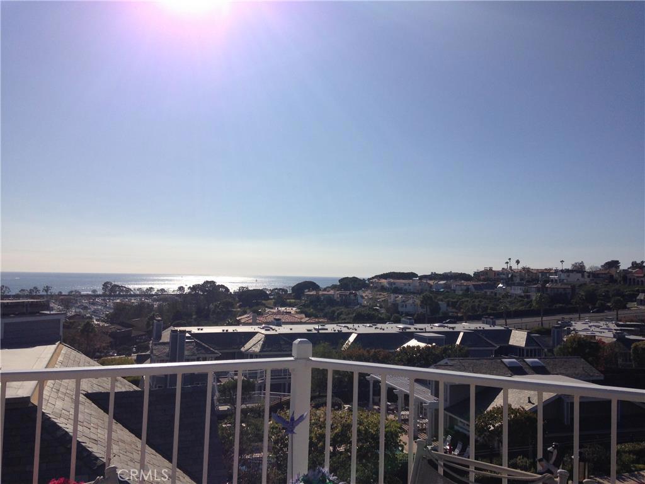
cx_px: 322
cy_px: 242
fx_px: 615
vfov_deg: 42.9
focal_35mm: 33
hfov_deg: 55.4
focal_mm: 4.12
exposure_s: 1/5435
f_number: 2.4
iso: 50
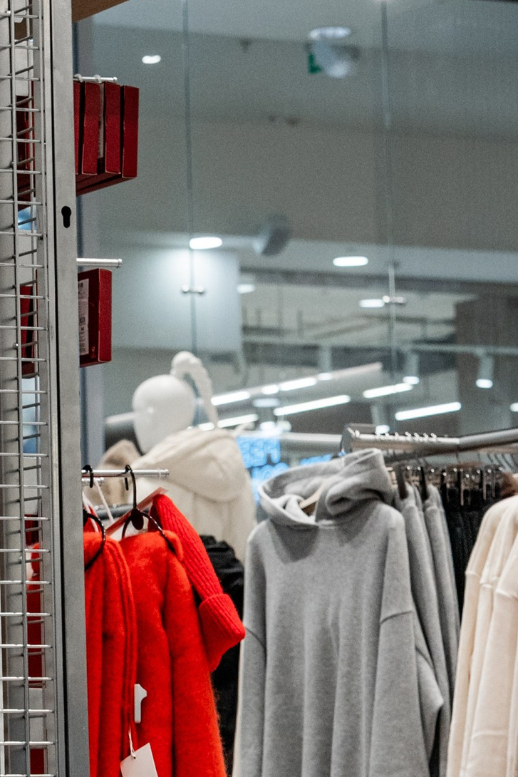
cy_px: 456
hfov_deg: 8.7
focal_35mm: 155
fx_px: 3344
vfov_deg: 13.2
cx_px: -248
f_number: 5
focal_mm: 44
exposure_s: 1/400
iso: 1250
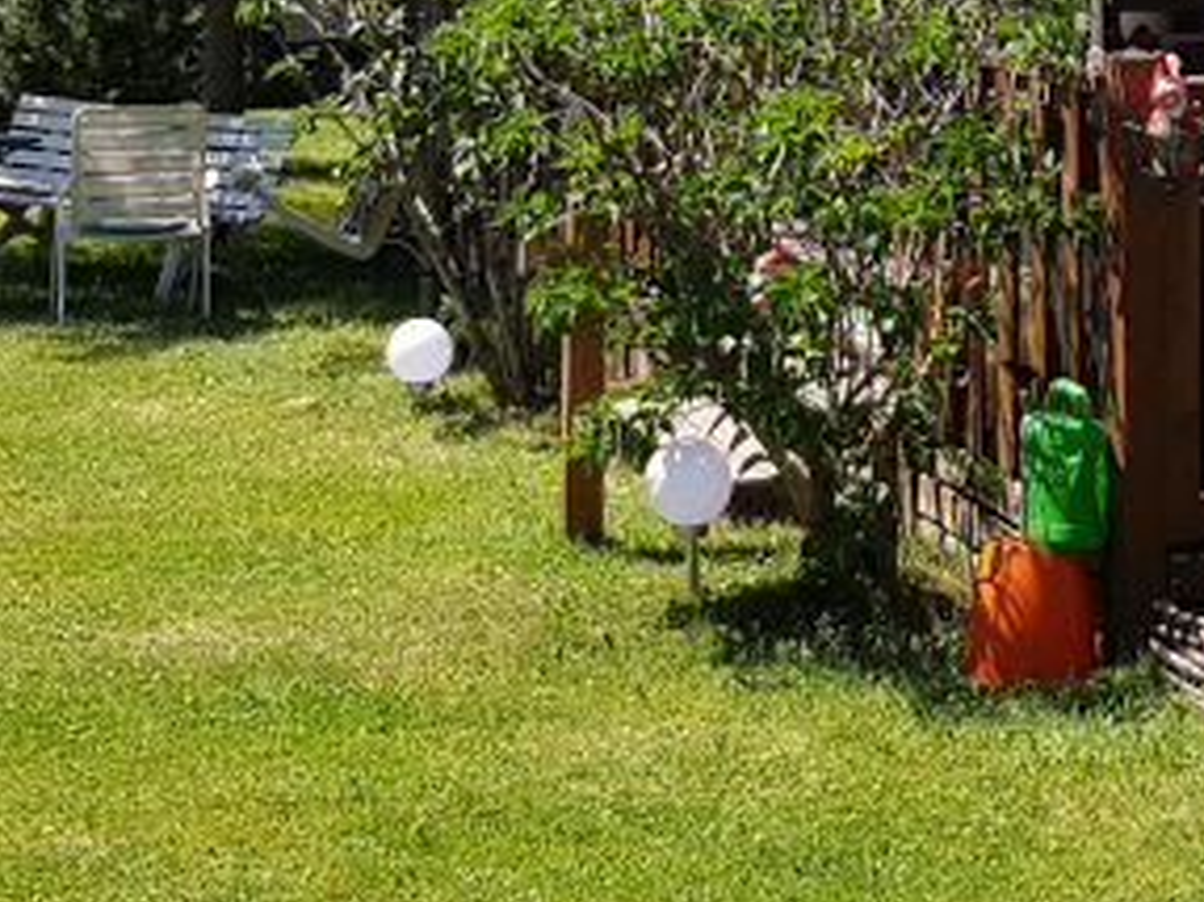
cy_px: -340
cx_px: 1049
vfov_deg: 14.3
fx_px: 3407
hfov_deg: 19.7
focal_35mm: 98
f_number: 1.7
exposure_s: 1/1324
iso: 40
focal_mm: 4.2
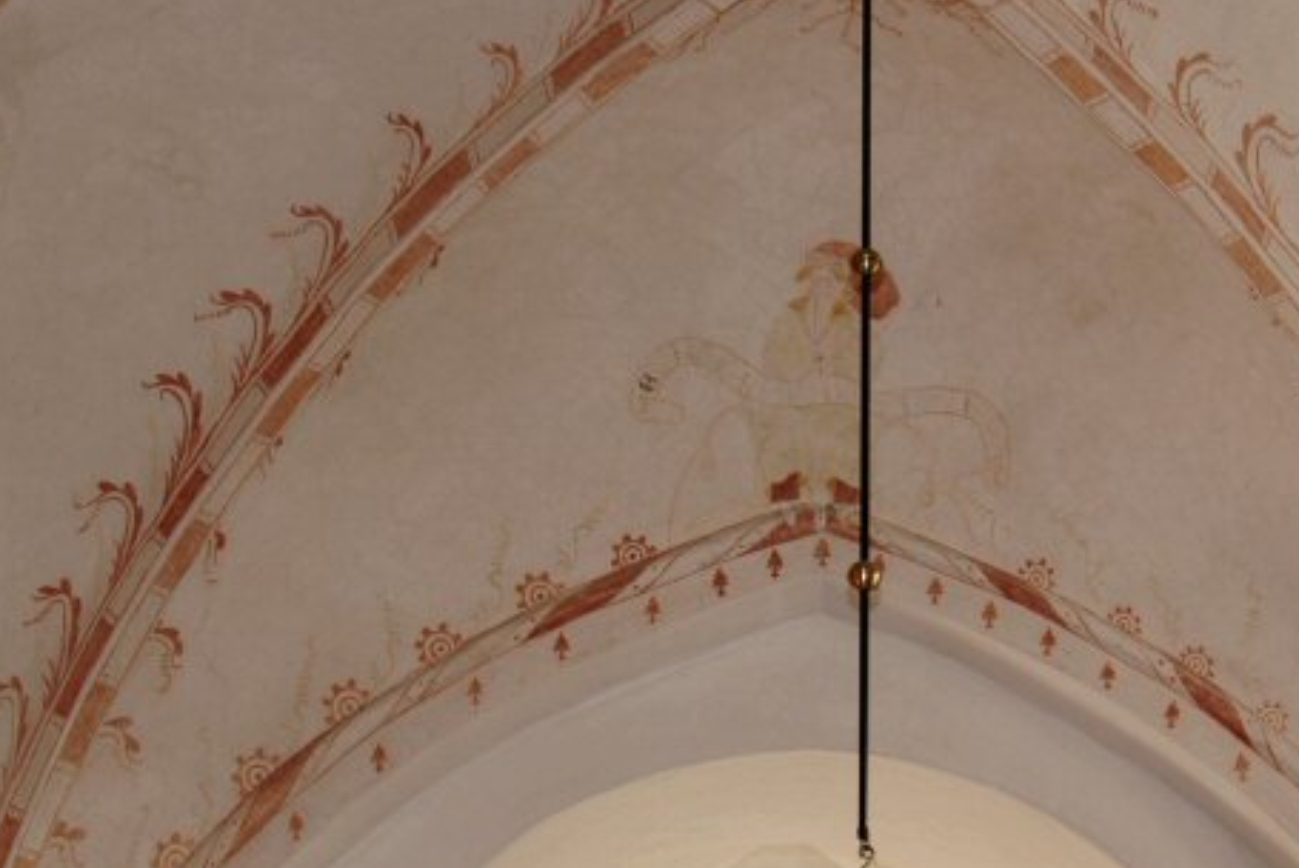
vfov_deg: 16.5
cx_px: 839
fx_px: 2997
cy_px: 528
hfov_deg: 24.4
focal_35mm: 83
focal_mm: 28
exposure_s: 1/100
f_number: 5
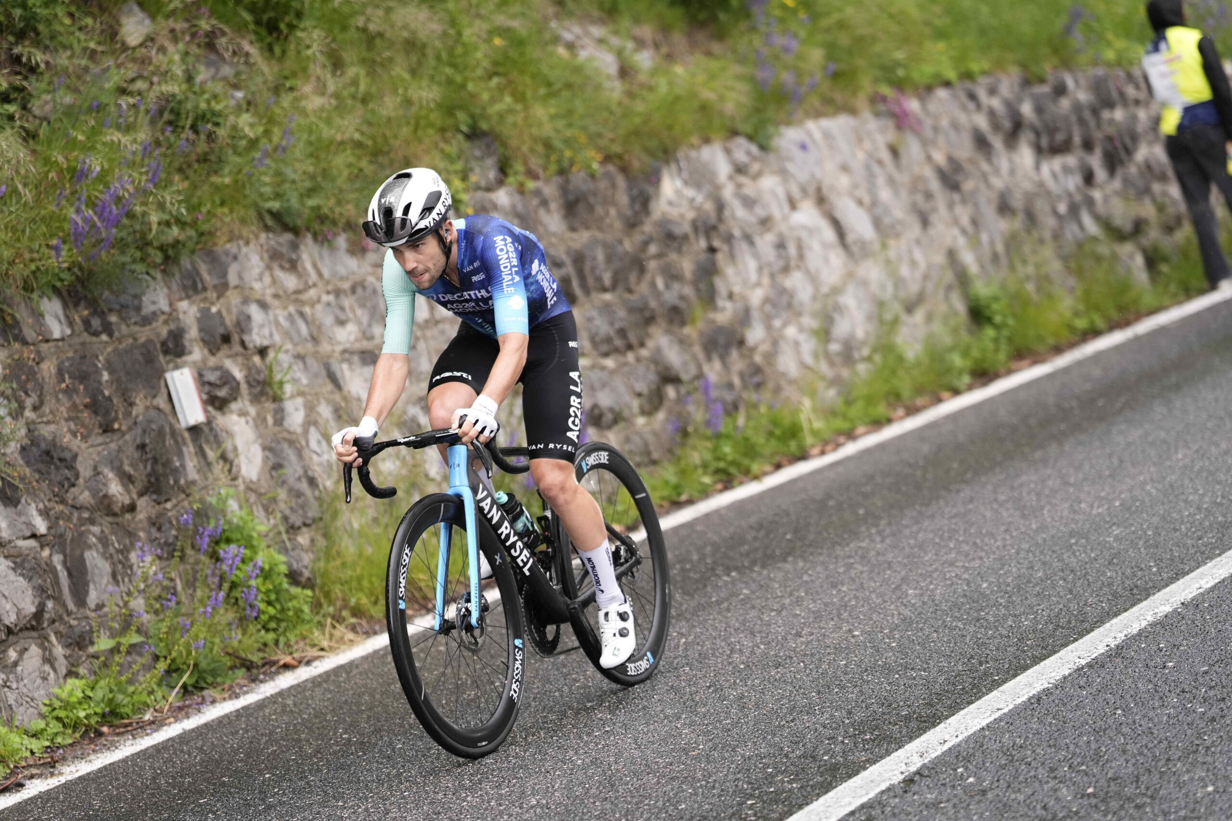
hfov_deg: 16.4
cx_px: 616
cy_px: 410
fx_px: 4278
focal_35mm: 125
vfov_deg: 11.0
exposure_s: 1/1600
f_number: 2.8
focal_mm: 125
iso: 800
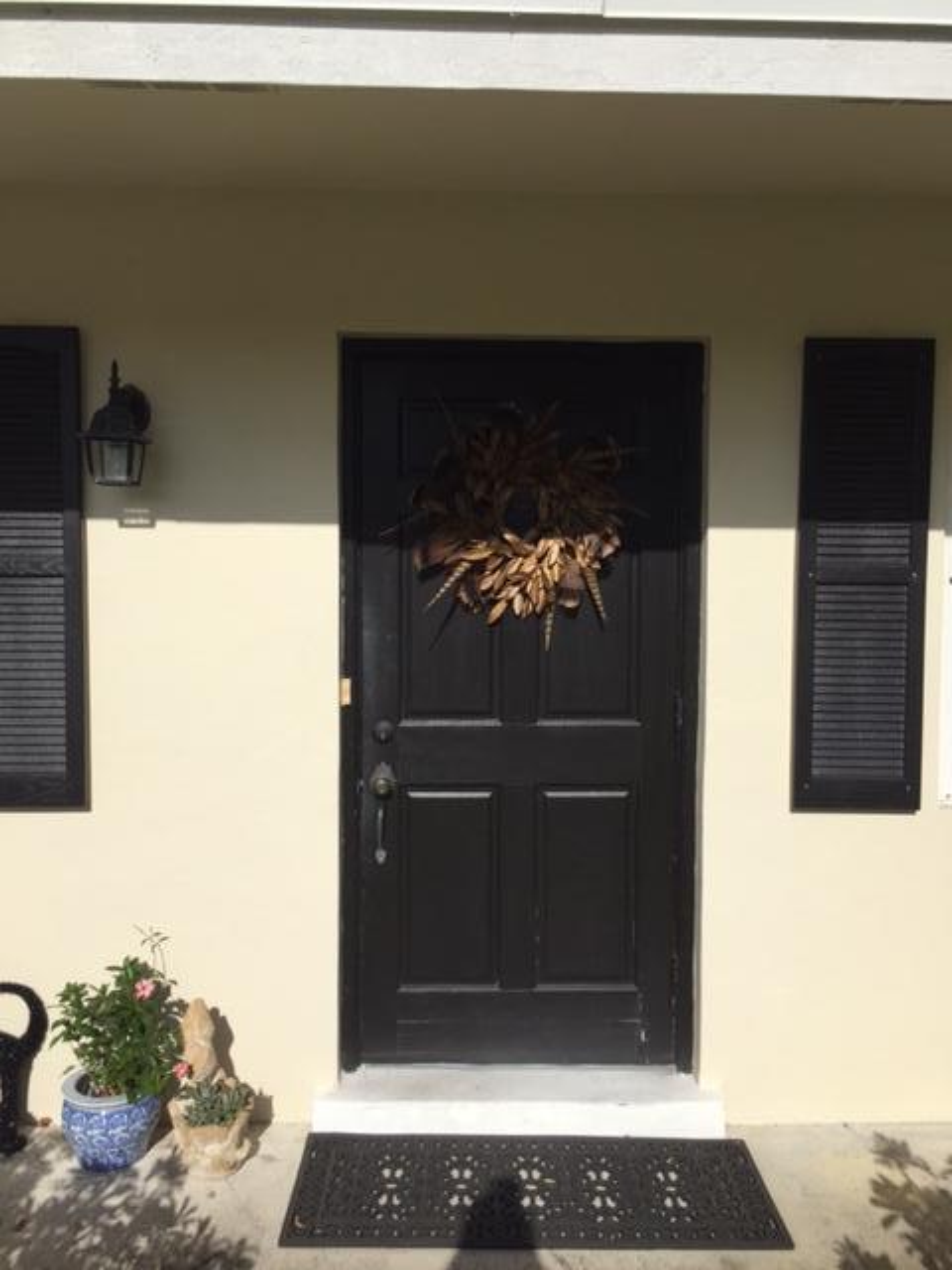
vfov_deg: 61.7
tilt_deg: -0.4
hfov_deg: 48.2
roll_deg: -0.2
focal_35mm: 29
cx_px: 476
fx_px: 1063
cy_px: 635
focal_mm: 4.15
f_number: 2.2
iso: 32
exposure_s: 1/3968
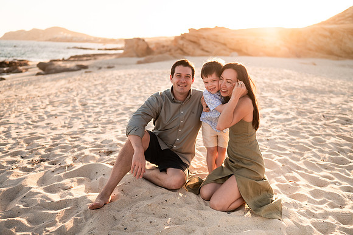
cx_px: 176
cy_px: 118
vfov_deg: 37.9
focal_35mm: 35
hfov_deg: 54.4
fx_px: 343
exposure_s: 1/2500
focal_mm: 35
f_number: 1.8
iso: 100
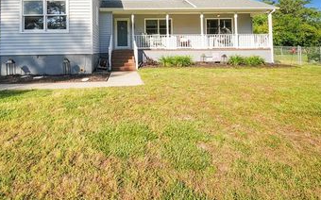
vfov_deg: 61.0
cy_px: 48
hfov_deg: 89.6
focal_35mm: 18
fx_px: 157
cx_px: 124
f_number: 22
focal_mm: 12
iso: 1600
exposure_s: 1/400
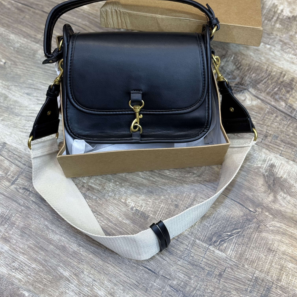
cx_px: 149
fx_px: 553
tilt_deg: -64.5
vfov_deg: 29.9
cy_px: 114
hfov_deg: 30.0
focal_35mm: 57
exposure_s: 1/100
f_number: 1.78
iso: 64
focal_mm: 6.76
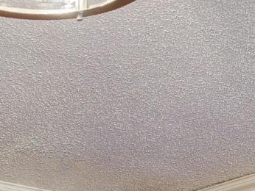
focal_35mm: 137
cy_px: 459
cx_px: 50
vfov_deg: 9.6
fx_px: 1011
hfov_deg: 14.3
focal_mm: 11
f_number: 6.3
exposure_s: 1/4
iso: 100
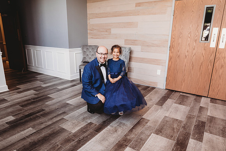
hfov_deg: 73.7
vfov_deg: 53.2
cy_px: 76
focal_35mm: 24
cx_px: 113
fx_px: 151
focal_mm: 24
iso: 500
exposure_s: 1/200
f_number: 2.8
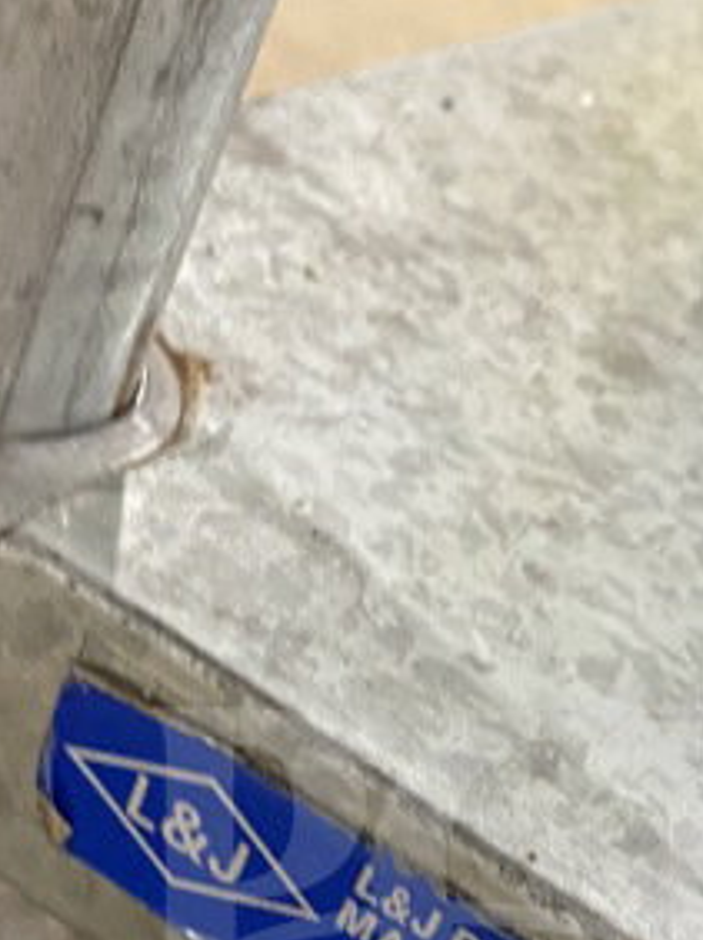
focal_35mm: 75
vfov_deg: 24.6
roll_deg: -30.4
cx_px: 450
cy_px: 972
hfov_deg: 19.6
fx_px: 2034
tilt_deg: -35.2
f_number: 1.8
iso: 400
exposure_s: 1/60
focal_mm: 4.25
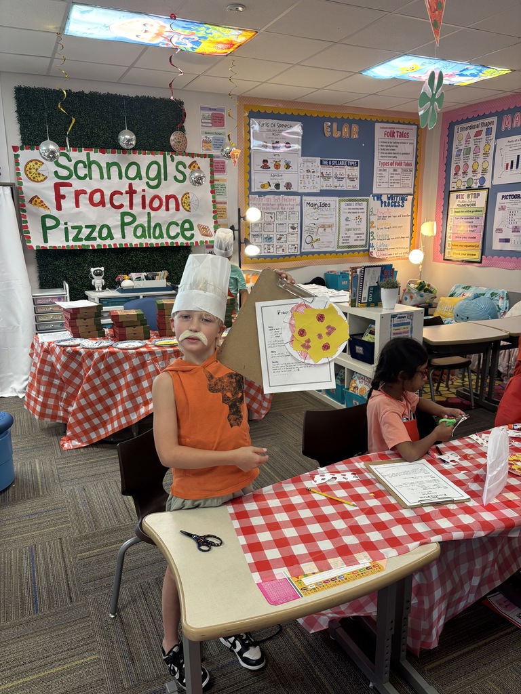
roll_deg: -0.5
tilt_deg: -14.2
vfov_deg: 67.3
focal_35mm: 26
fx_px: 522
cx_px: 260
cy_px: 347
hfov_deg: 53.1
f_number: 1.6
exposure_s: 1/60
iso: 125
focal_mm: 5.96
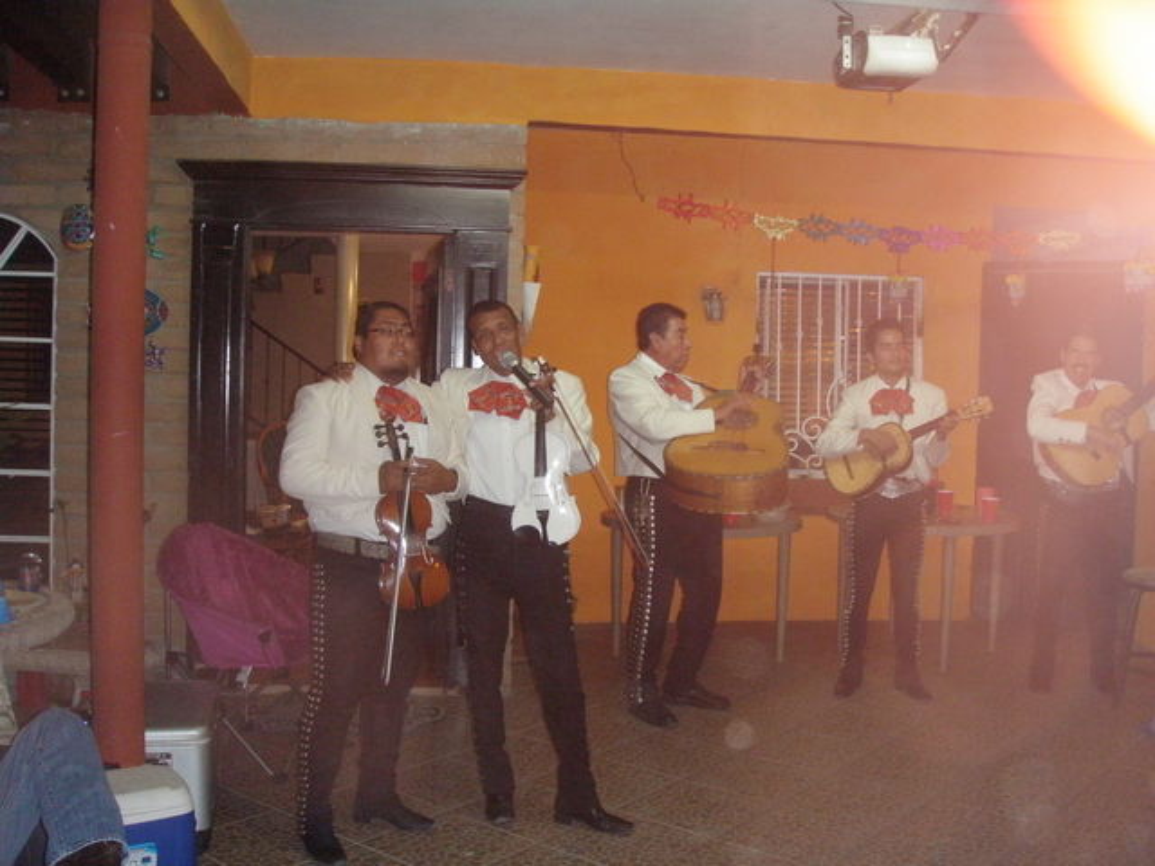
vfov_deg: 37.7
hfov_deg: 49.0
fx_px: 1268
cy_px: 433
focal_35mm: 38
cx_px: 578
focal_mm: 6.7
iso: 400
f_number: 3.5
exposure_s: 1/30
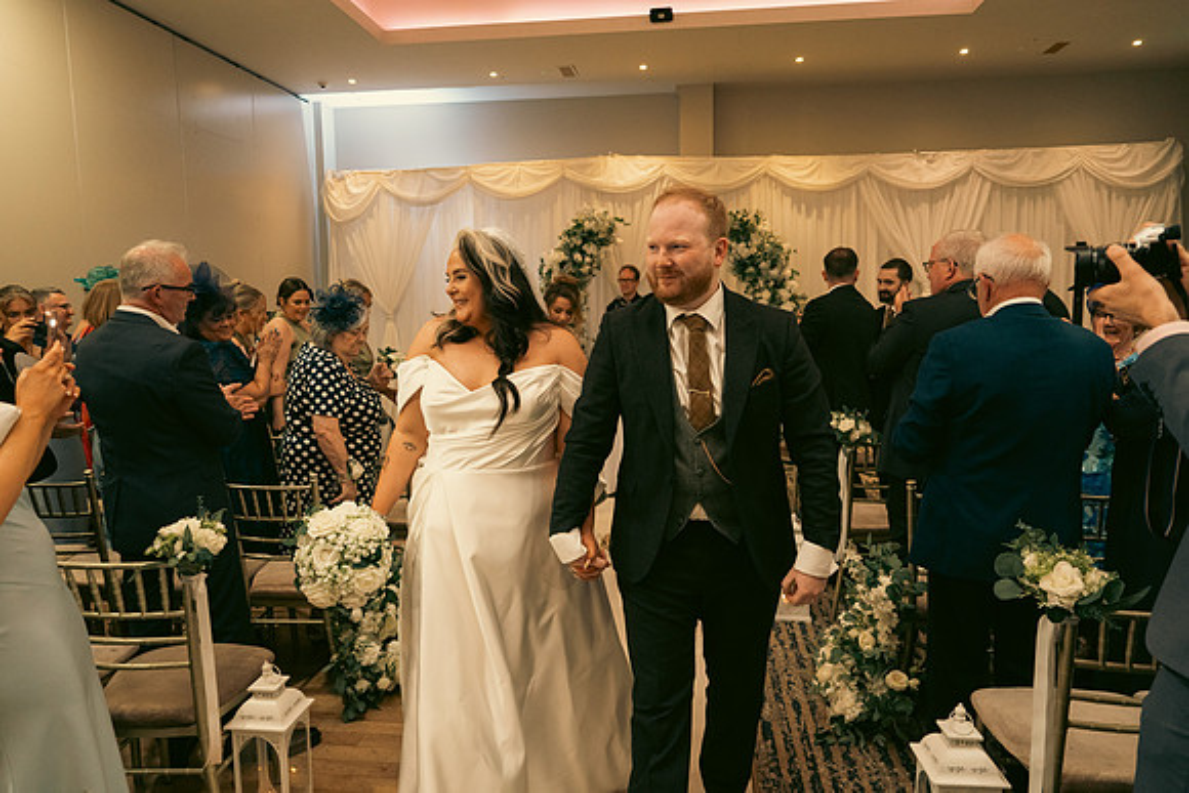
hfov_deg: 73.7
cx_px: 594
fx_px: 793
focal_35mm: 24
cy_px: 396
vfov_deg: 53.2
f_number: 3.5
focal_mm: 24
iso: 2500
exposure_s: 1/160
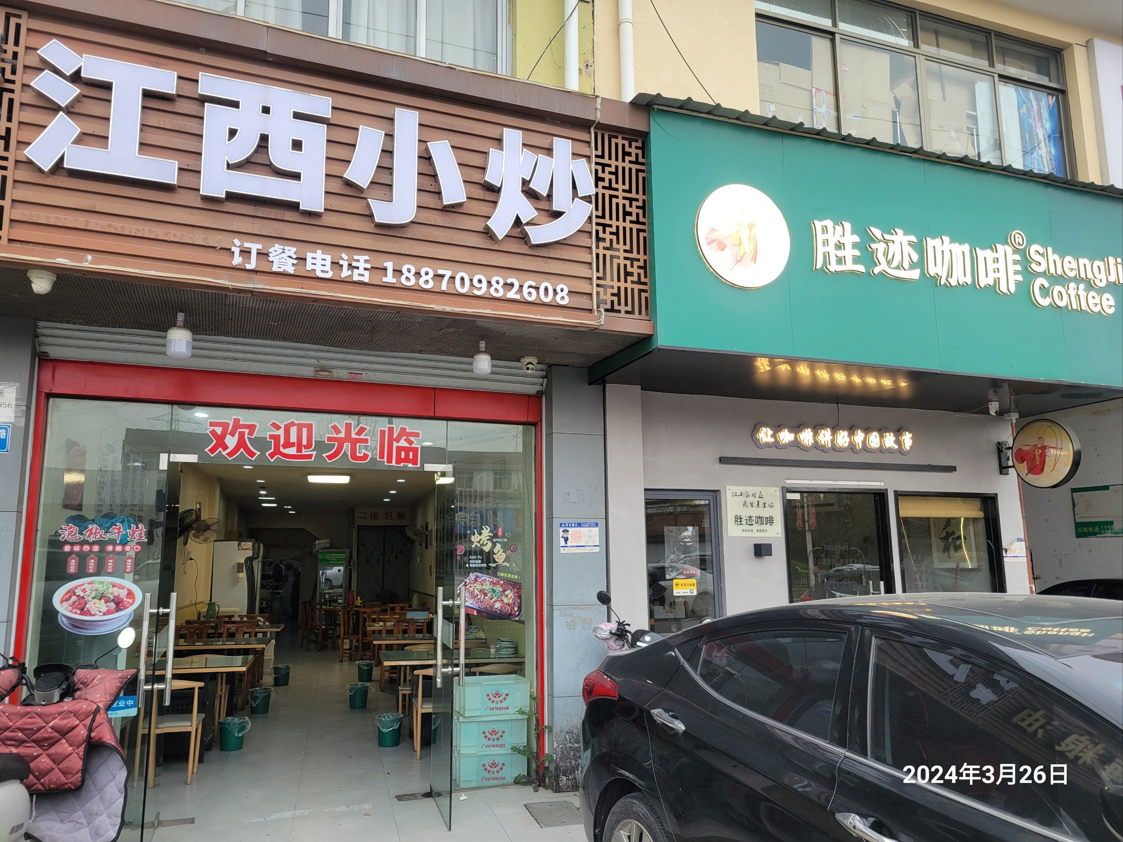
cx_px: 562
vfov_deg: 53.1
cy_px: 421
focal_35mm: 26
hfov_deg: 67.3
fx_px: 843
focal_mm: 5.4
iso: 40
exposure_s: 1/196
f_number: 1.8
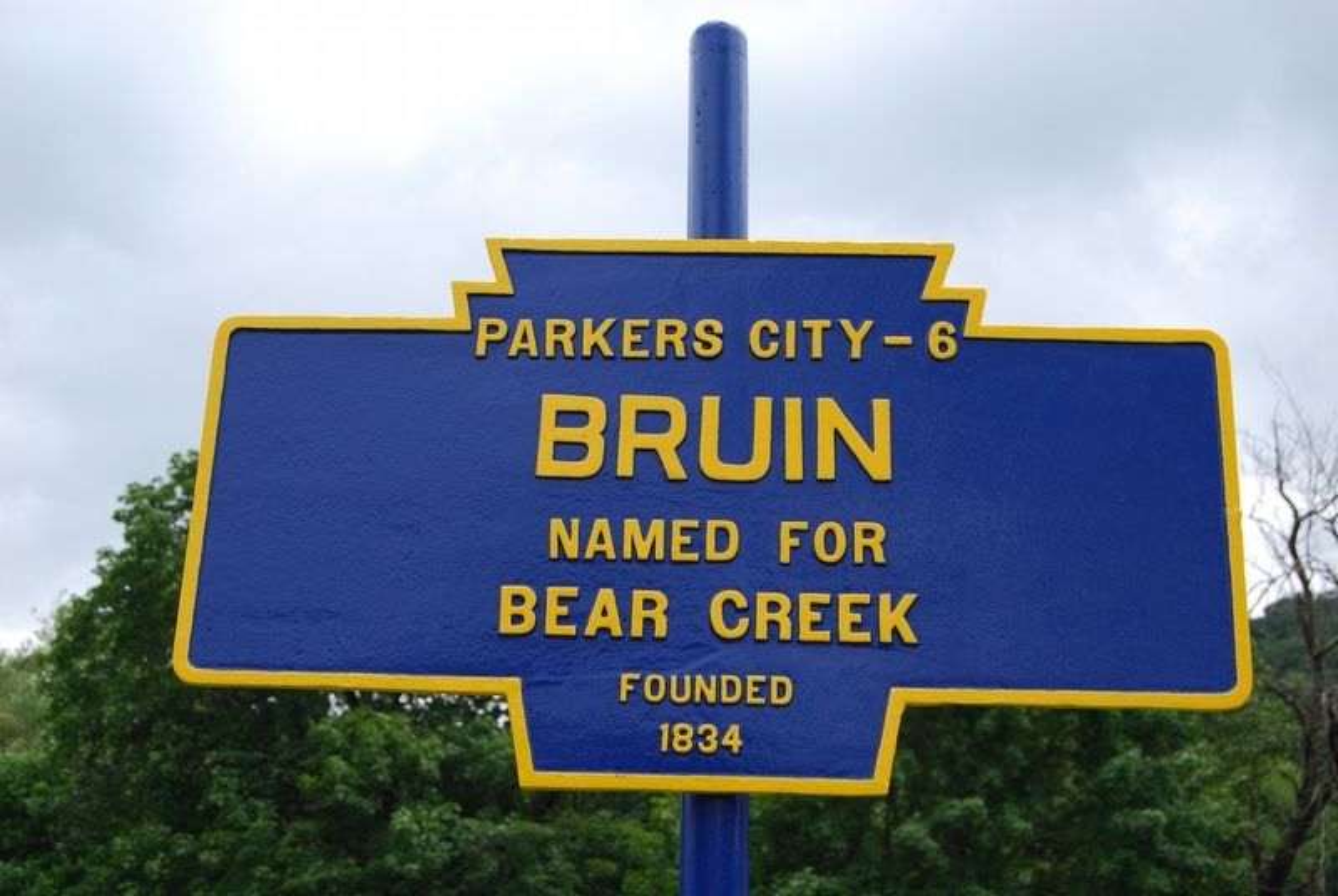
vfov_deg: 28.2
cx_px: 669
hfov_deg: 41.1
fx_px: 1787
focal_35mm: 48
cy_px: 448
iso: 100
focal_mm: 32
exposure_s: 1/200
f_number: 7.1
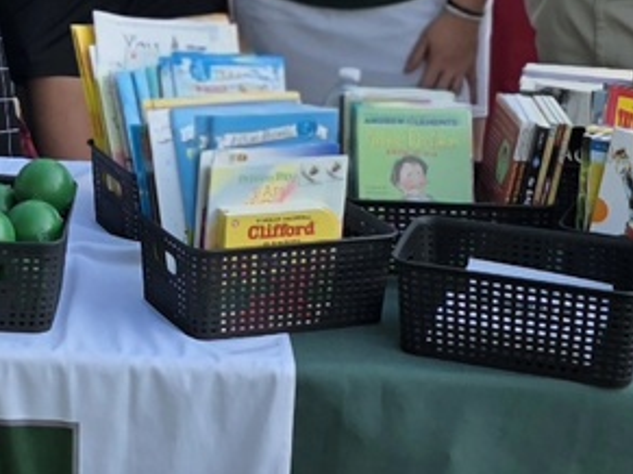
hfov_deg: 22.2
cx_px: -141
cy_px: -70
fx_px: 1481
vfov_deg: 17.5
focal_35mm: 81
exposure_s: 1/2500
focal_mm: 6.3
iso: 80
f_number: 1.7
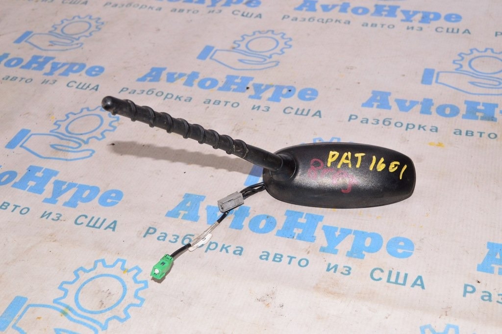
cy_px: 167
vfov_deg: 28.0
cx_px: 251
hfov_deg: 41.1
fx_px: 669
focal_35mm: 48
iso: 1600
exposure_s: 1/200
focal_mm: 32
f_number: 8
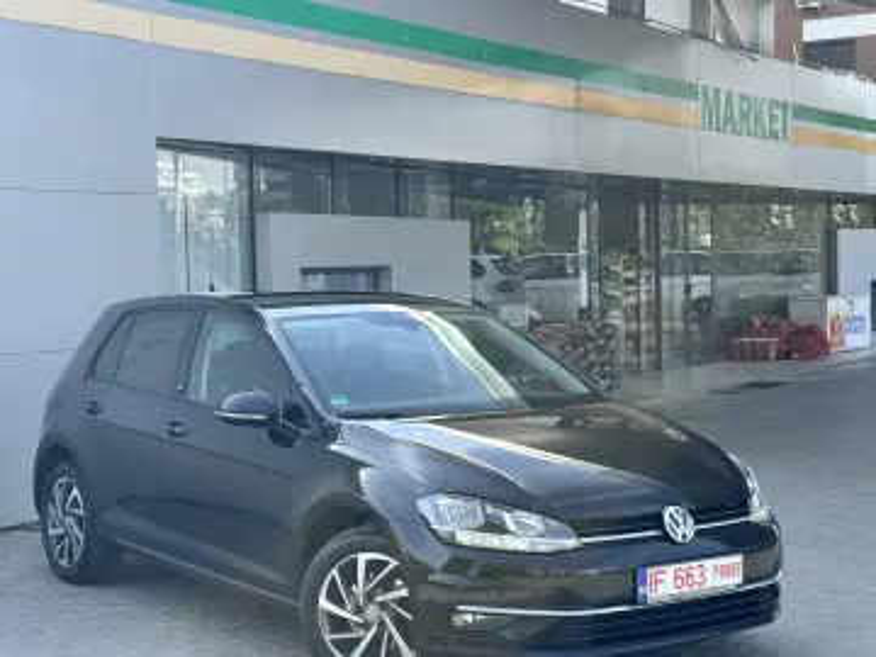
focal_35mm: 48
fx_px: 1215
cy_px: 328
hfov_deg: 39.7
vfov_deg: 30.3
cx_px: 438
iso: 64
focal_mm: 6.76
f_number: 1.78
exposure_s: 1/1152
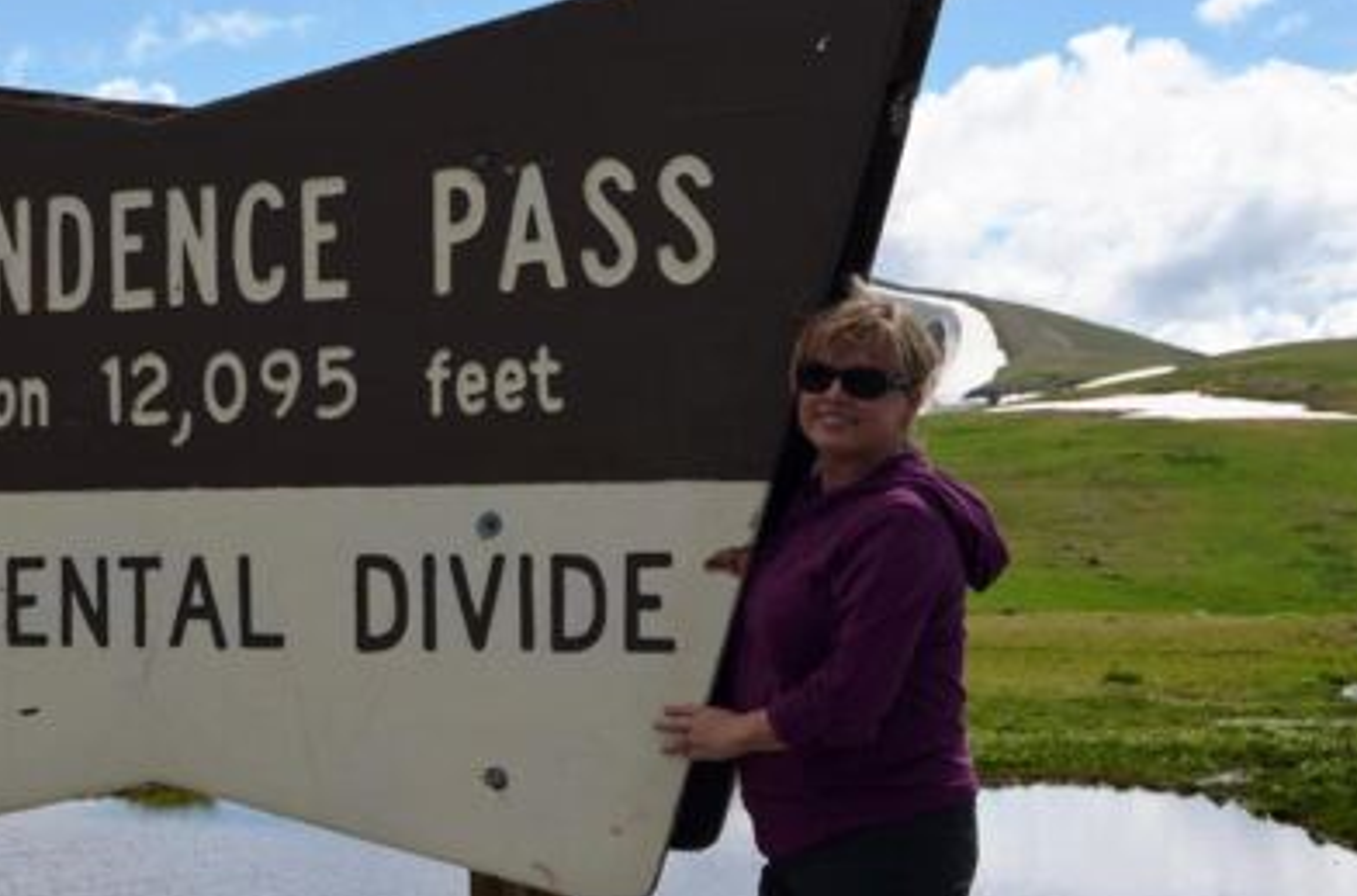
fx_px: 3226
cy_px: 493
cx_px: 360
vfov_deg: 15.8
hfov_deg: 23.5
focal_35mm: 86
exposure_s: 1/320
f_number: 9
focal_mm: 35
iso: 100
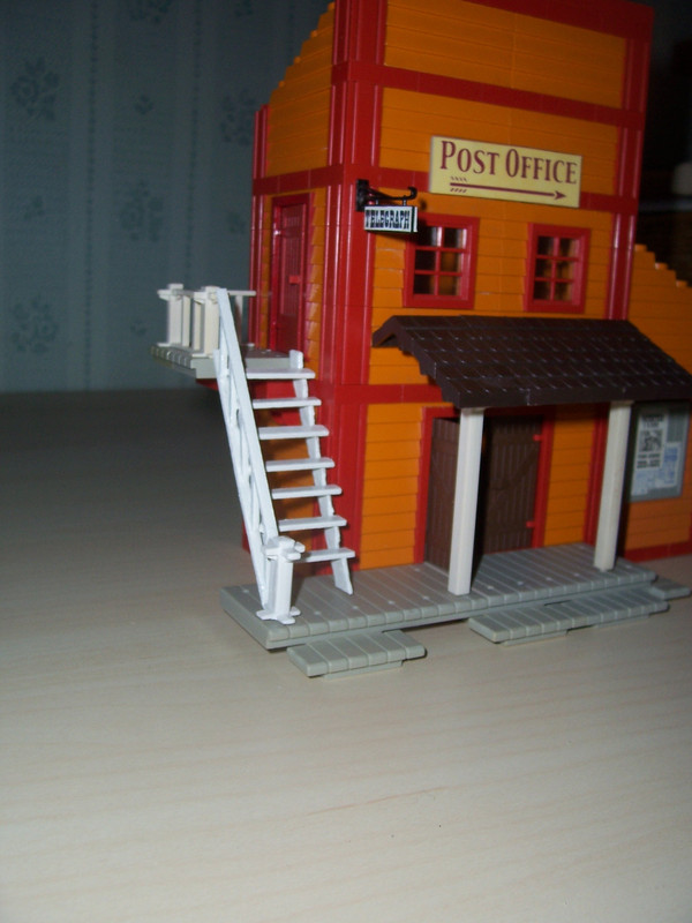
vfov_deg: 54.0
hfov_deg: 41.8
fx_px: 906
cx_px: 346
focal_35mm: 34
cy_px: 462
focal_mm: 5.6
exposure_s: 1/60
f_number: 2.7
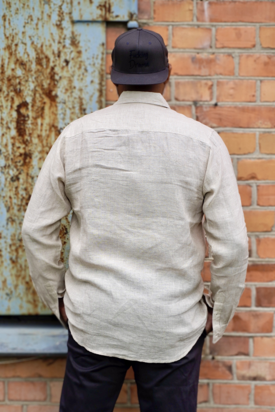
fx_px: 859
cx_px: 138
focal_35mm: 75
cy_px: 206
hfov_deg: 18.2
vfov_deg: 27.0
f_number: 5.6
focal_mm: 50
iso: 100
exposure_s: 1/320
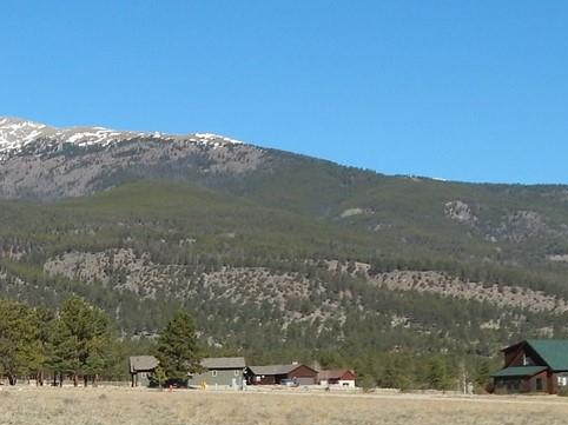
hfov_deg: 18.7
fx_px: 1689
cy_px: 460
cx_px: 37
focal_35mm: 103
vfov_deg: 14.1
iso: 125
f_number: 6.5
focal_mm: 5.6
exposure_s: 1/640
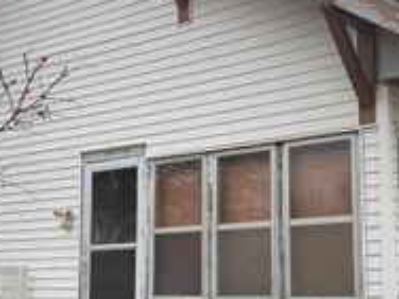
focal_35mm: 64
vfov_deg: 22.8
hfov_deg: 30.2
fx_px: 738
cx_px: 227
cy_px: 213
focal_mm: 6.76
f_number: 1.78
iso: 80
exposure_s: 1/1172
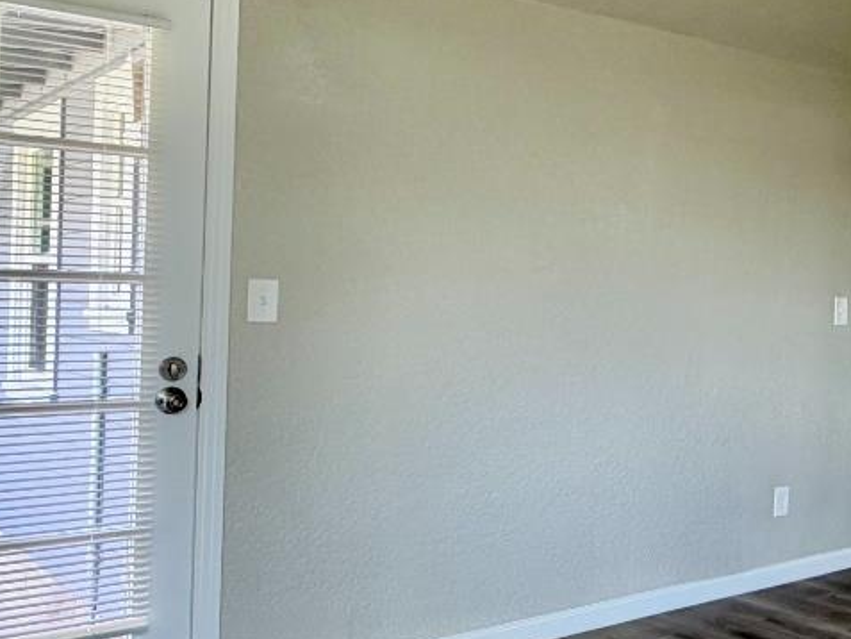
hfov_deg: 37.6
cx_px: 881
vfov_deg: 32.8
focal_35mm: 44
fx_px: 1082
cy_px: 279
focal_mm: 2.22
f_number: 2.2
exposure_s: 1/120
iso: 80
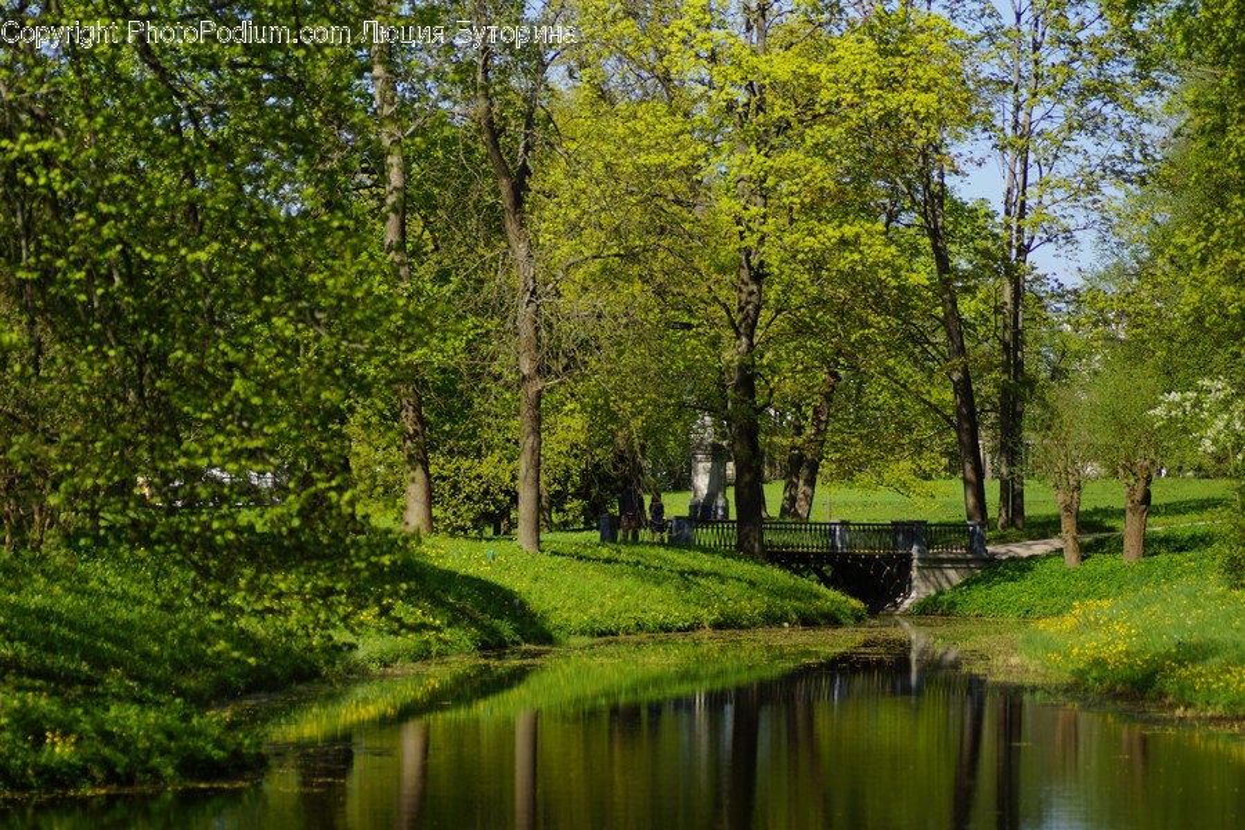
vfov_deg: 10.2
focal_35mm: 135
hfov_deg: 15.2
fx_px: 4668
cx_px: 622
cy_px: 415
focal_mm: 90
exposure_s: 1/1600
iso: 100
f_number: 2.8
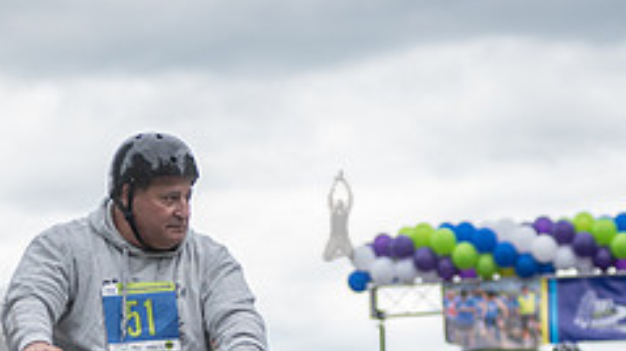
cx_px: 201
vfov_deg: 5.0
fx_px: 3981
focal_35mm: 240
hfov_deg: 9.0
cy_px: 469
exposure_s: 1/1250
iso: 400
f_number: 3.5
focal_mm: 80
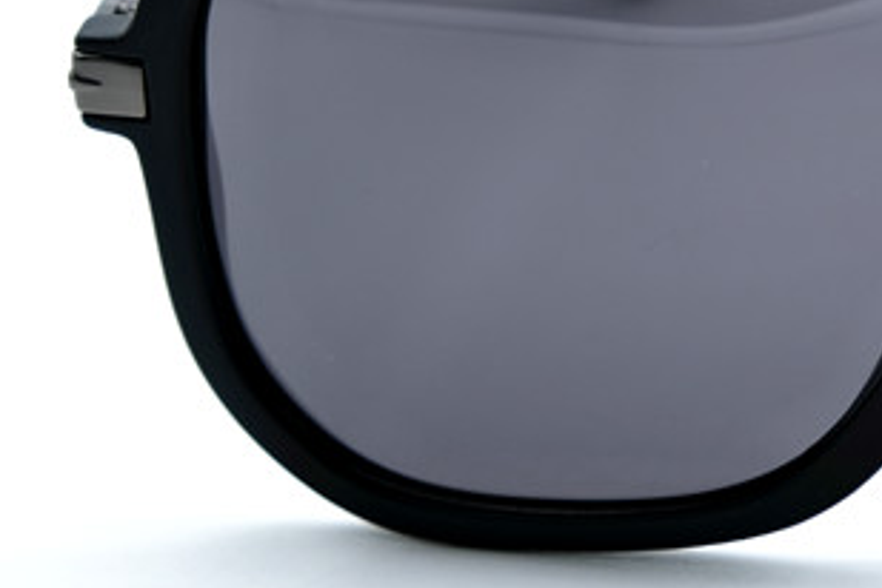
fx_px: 5071
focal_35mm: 207
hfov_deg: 9.7
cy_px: 151
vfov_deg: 6.6
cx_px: 1167
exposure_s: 1/125
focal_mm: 42.5
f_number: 5.6
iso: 160
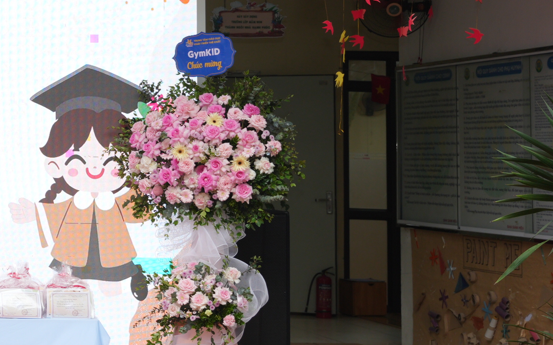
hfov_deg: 17.8
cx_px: -290
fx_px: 1571
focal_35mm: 104
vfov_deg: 12.5
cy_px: 65
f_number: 3.5
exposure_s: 1/250
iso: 250
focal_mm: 33.4
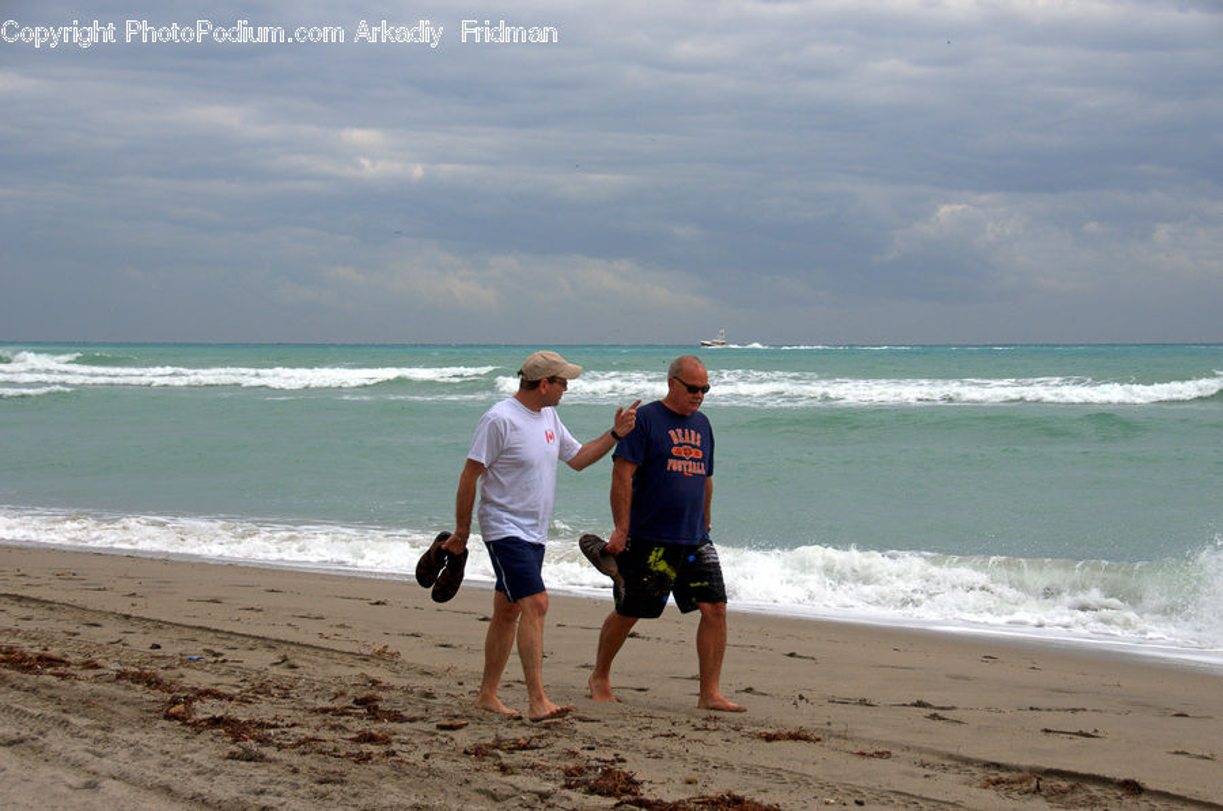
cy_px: 406
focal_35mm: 75
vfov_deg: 18.1
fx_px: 2544
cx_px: 612
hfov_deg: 27.0
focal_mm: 50
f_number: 6.3
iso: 200
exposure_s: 1/1250
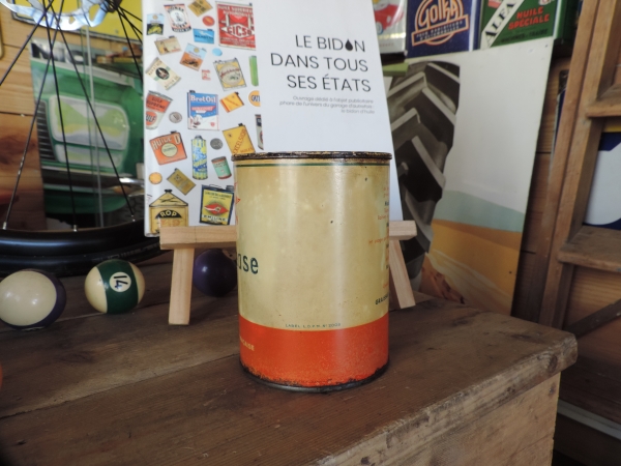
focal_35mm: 24
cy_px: 233
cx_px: 310
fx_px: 431
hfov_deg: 71.6
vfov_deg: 56.8
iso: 180
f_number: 3
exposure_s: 1/30
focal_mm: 4.3
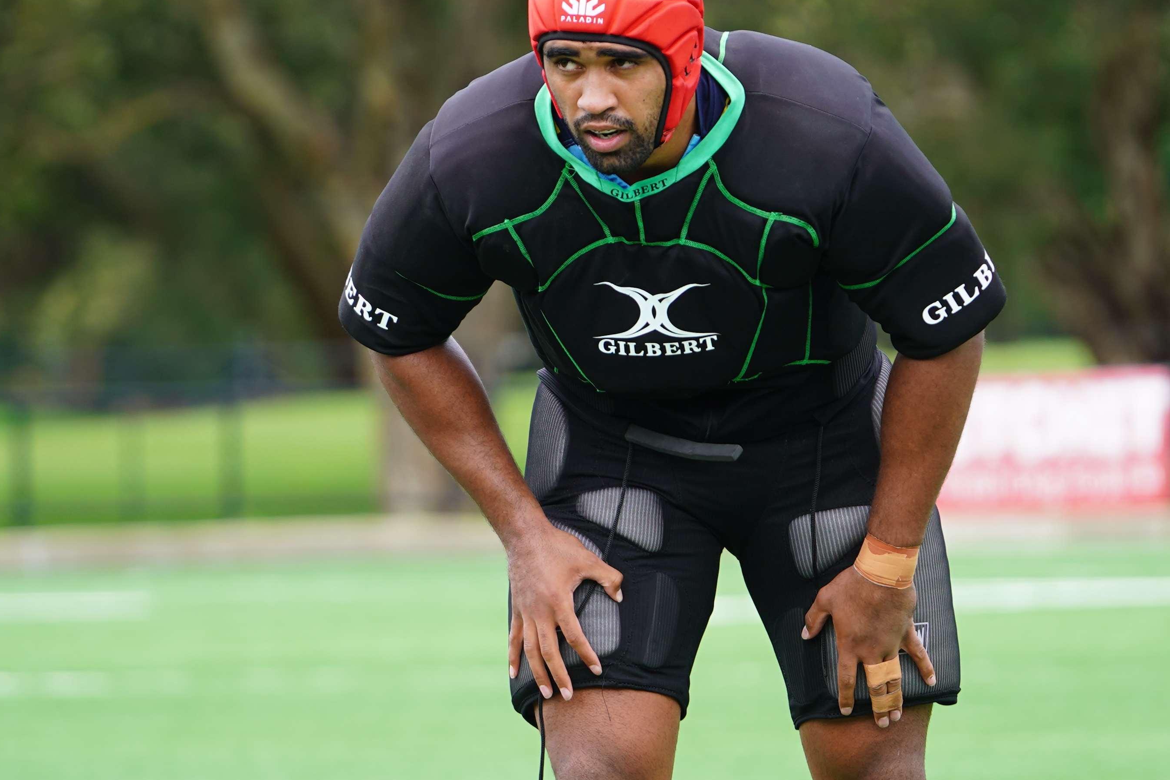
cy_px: 401
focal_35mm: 438
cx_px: 629
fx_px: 14233
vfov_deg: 3.1
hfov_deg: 4.7
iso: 160
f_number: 4
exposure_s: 1/320
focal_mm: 200
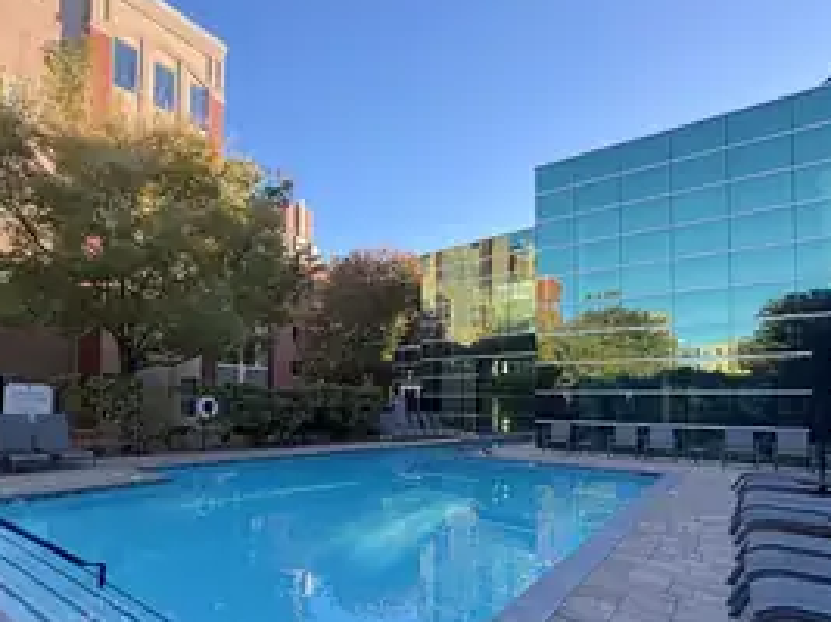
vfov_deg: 62.7
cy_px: 379
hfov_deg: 78.1
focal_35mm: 21
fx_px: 504
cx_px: 330
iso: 64
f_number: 2.2
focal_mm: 2.22
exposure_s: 1/233
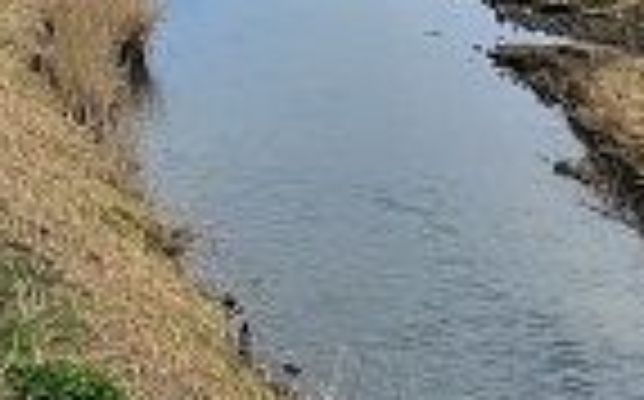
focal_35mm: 139
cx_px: 133
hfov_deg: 15.0
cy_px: -690
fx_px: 2437
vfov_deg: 8.3
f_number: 1.7
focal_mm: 6.3
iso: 10
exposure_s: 1/788
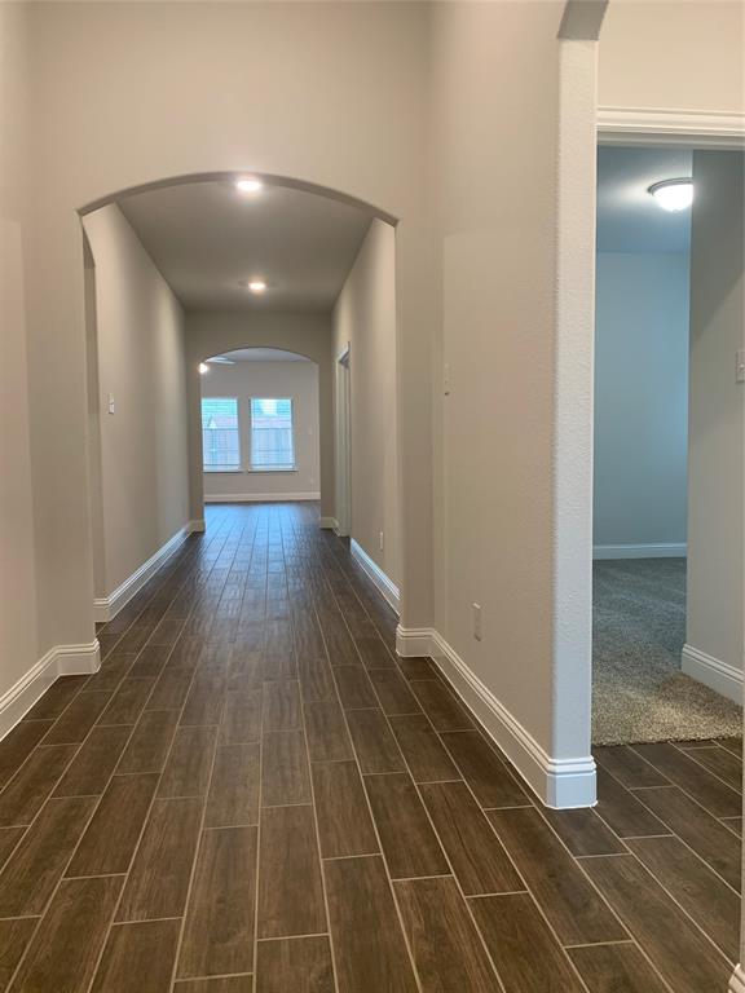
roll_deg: +0.1
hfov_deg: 53.1
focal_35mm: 26
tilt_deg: -2.8
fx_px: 746
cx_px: 372
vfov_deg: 67.3
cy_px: 496
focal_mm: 4.25
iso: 125
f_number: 1.8
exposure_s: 1/60
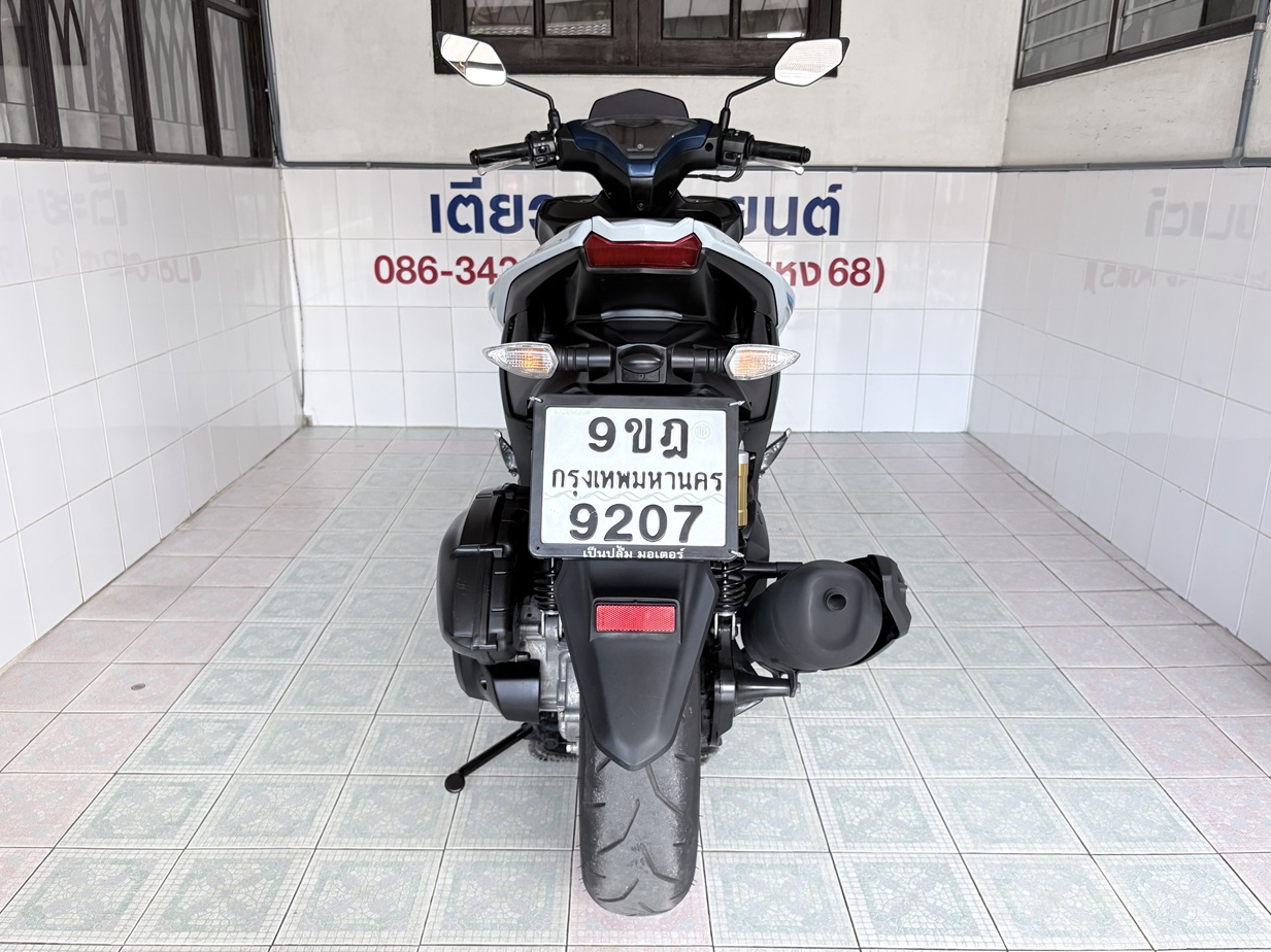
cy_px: 478
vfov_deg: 51.3
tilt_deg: -17.2
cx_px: 622
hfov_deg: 65.3
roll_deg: +0.2
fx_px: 991
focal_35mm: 27
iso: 125
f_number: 1.6
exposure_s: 1/62
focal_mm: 5.96
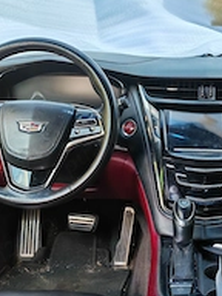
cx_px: 166
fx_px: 445
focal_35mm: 52
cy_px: 162
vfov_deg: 36.8
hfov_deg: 27.6
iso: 320
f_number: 1.9
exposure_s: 1/100
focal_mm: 5.3
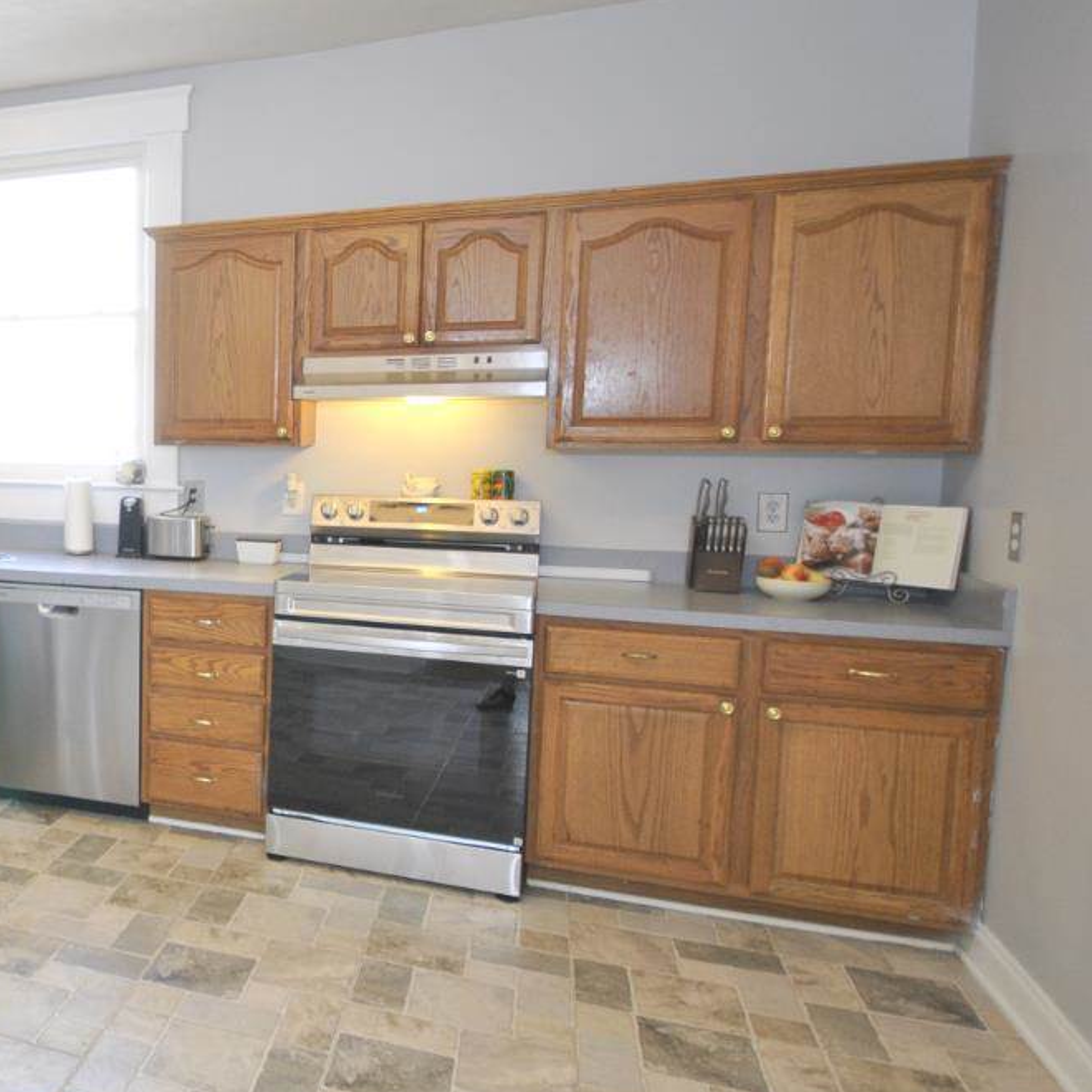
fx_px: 1035
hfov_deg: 46.0
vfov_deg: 55.6
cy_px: 536
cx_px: -20
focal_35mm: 29
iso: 320
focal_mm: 10
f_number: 4
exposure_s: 1/30
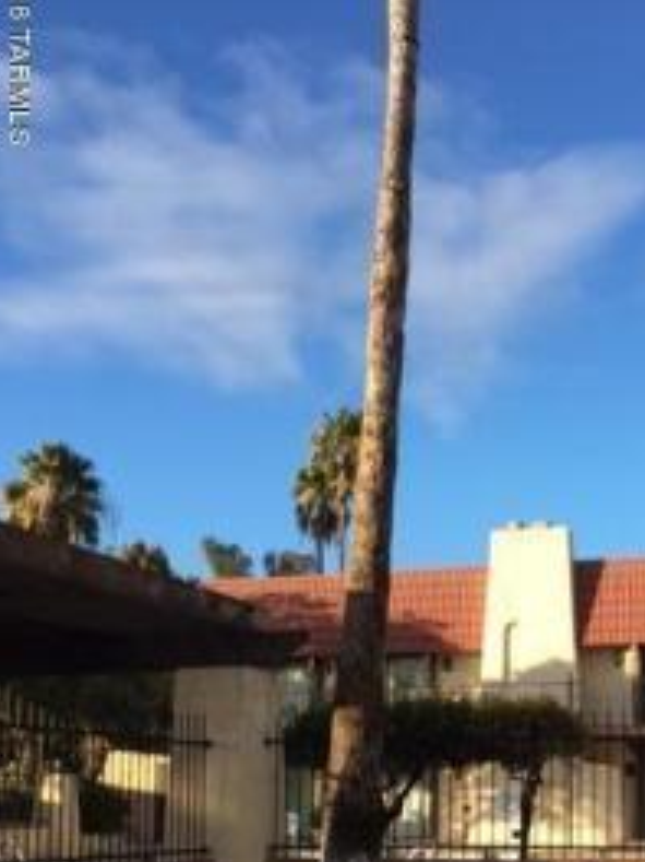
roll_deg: -0.7
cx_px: 560
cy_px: 701
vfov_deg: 34.9
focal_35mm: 53
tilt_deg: +5.5
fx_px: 1318
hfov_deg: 26.7
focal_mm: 4.15
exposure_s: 1/706
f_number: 2.2
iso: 32
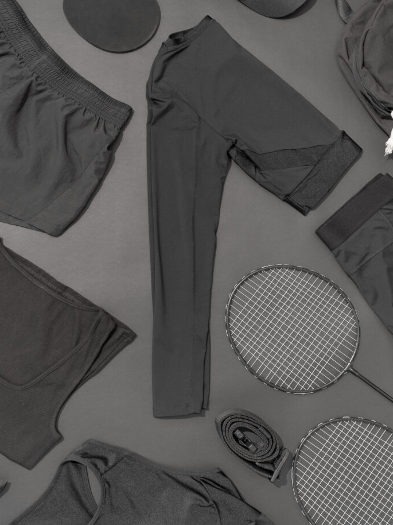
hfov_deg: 35.9
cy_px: 265
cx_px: 204
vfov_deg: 46.8
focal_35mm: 40
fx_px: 606
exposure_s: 1/100
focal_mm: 22.3
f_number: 5.6
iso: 320
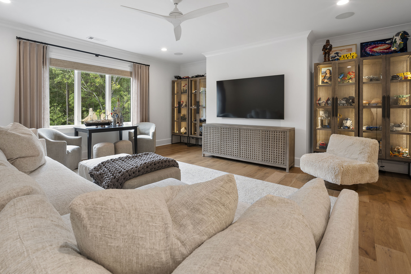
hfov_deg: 93.1
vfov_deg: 69.8
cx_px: 190
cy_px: 111
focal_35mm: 17
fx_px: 194
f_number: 10
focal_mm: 14
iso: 320
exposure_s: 1/30
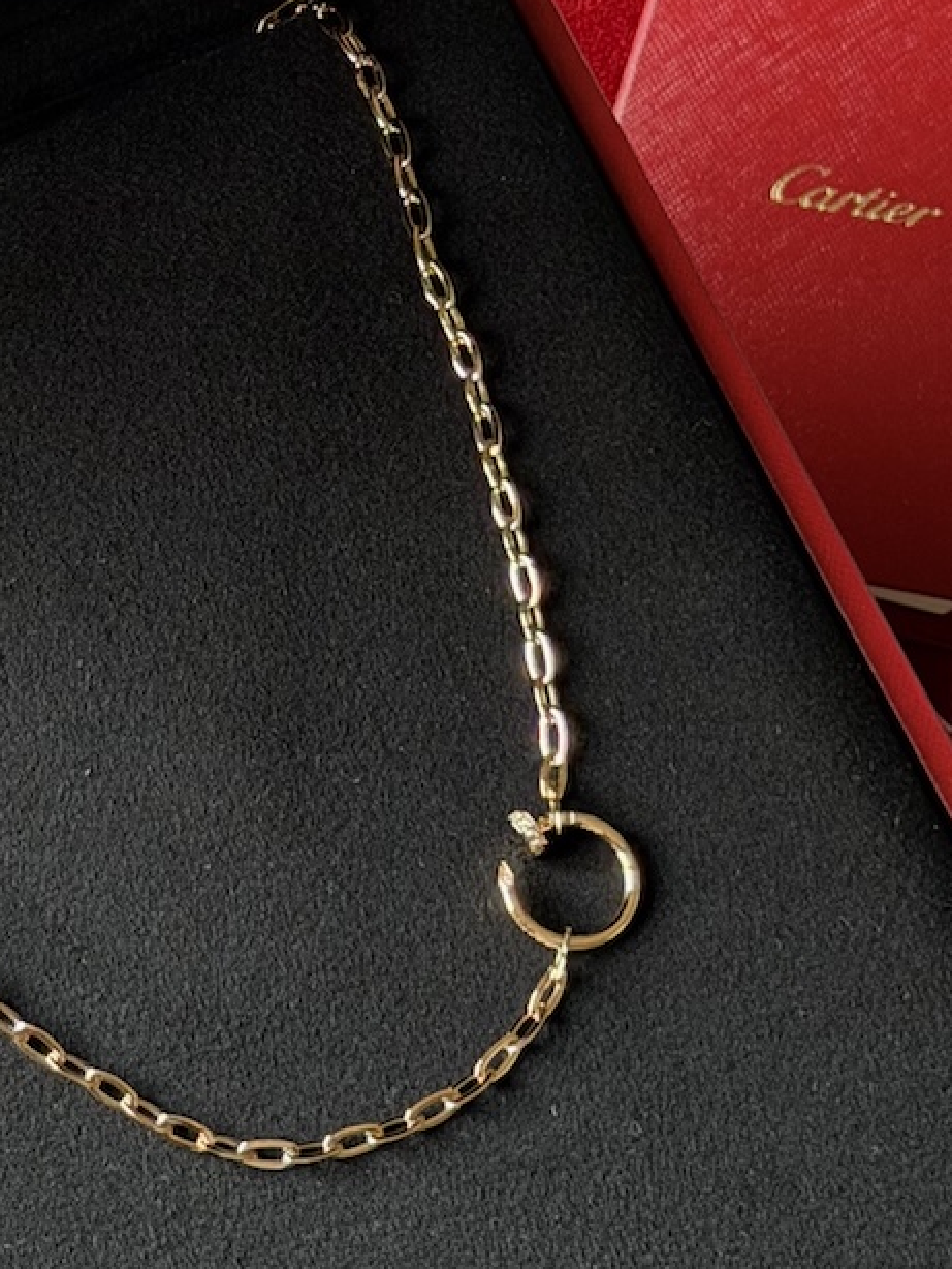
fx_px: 4580
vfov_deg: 15.7
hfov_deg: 11.8
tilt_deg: -64.8
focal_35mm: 125
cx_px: 157
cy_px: 457
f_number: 1.78
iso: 200
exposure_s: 1/62
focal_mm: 6.76
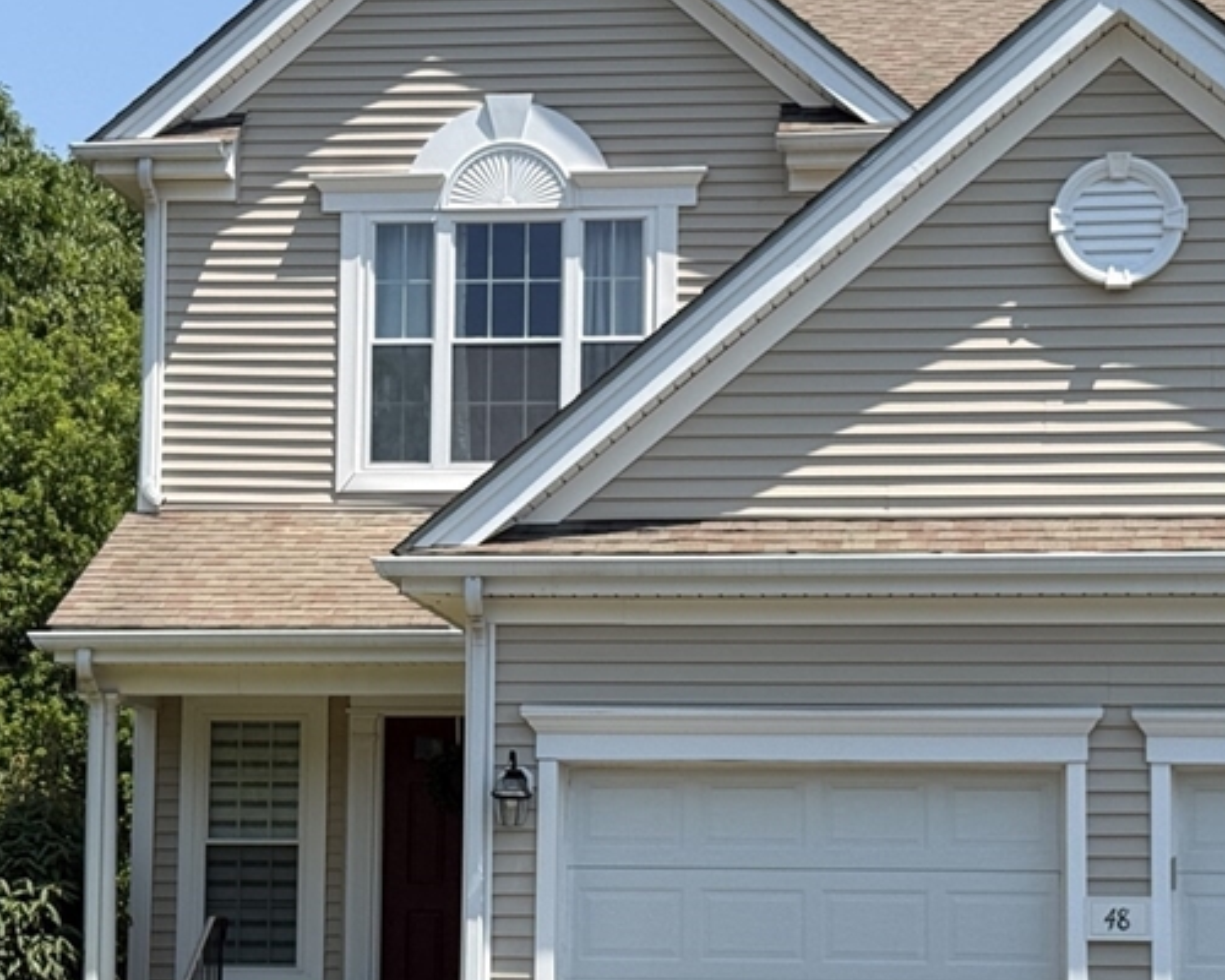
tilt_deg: +5.9
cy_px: 659
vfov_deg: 16.0
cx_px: 595
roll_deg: -0.7
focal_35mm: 96
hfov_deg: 20.0
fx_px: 3481
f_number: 1.78
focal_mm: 6.76
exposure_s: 1/4587
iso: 80
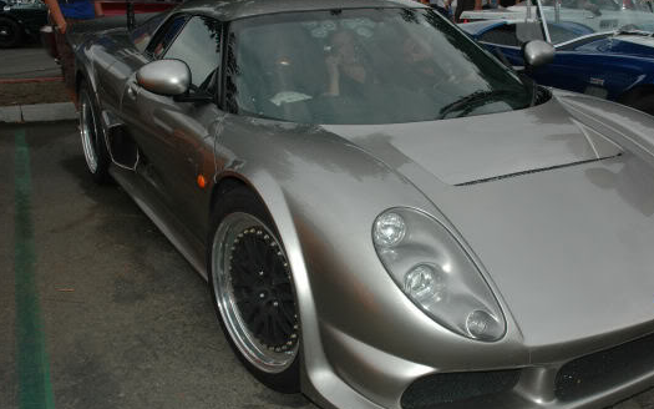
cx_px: 374
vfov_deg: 31.2
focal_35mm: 41
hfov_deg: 48.1
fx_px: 731
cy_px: 209
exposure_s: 1/80
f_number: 8
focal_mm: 22
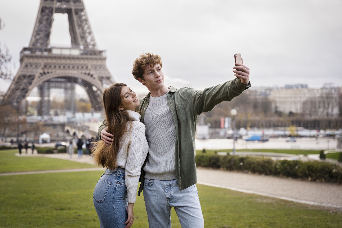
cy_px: 114
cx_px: 171
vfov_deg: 22.3
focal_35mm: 61
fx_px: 578
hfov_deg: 33.0
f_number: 2.8
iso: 640
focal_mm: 60.8
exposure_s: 1/640
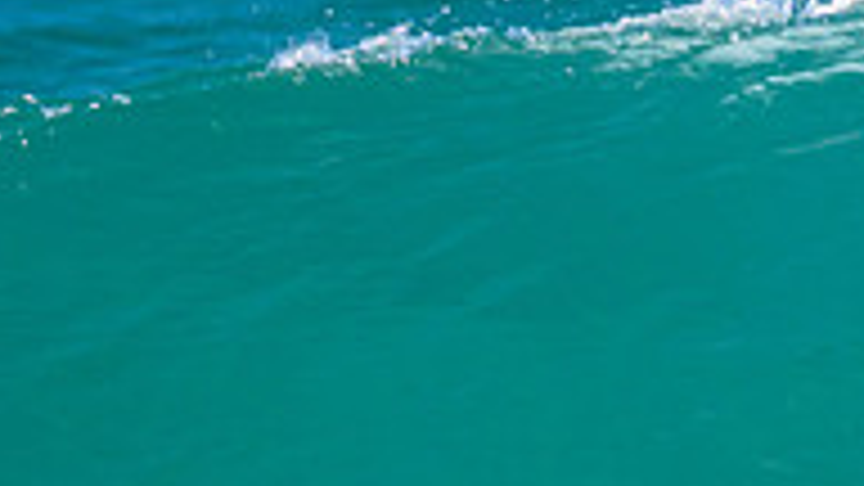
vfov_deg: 0.4
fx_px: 79176
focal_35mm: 3456
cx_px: 830
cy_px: 249
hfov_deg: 0.6
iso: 1400
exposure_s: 1/2000
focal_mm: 800
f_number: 11
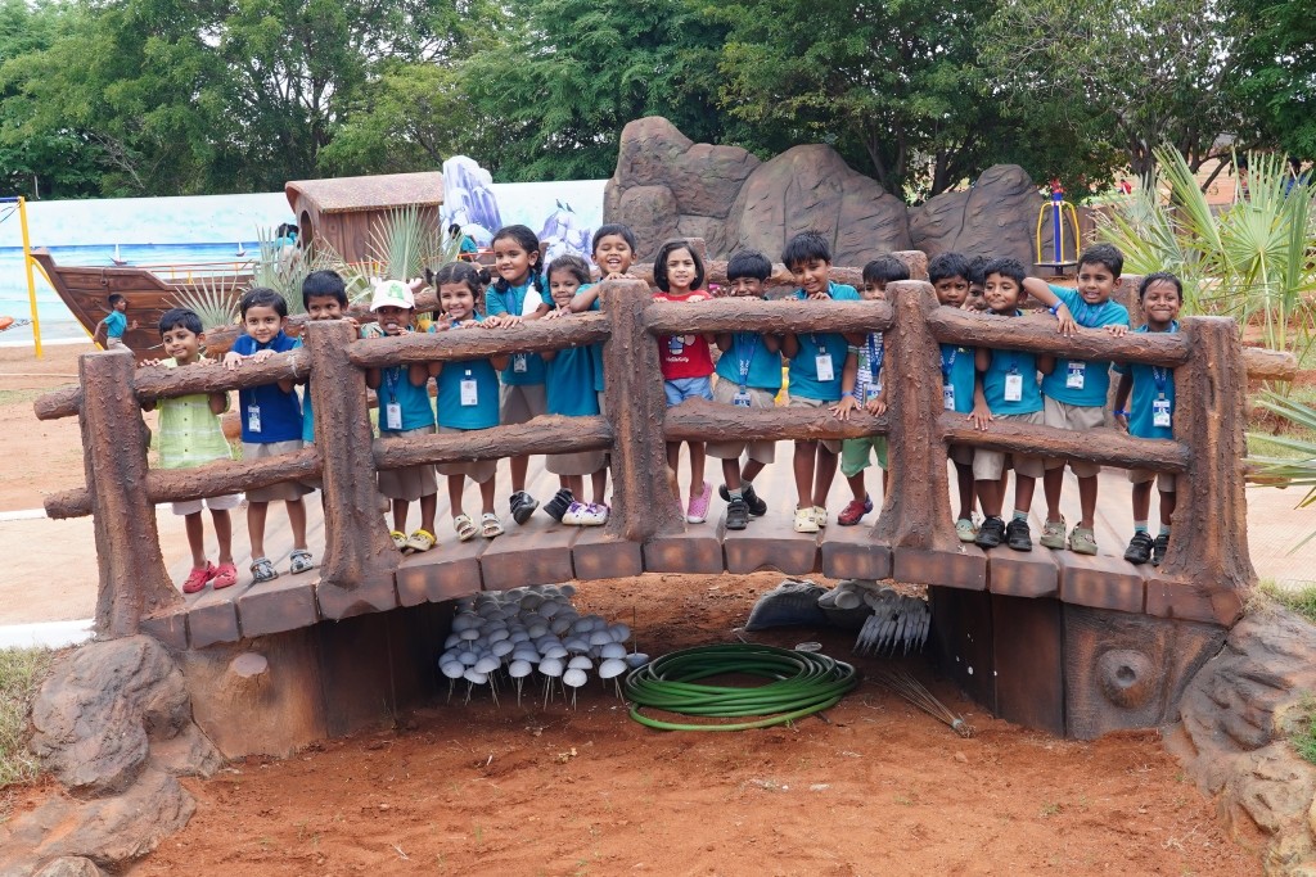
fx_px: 1243
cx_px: 658
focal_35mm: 34
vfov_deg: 38.9
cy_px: 438
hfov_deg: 55.8
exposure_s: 1/200
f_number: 8
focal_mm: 34
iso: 400
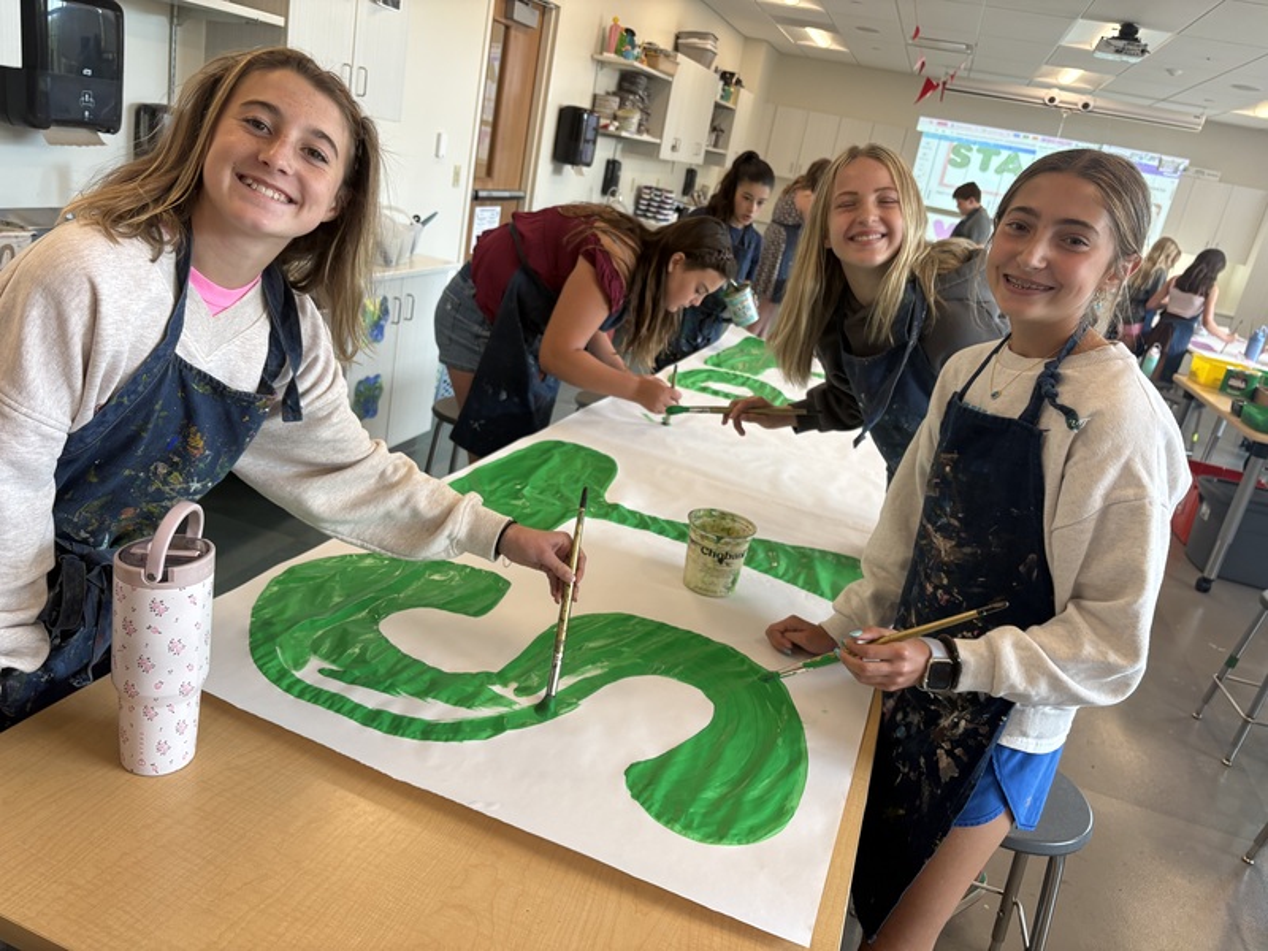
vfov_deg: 53.1
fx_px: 952
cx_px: 634
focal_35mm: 26
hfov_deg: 67.3
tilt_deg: -18.8
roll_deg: -10.2
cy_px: 476
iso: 100
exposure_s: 1/60
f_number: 1.6
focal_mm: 5.96
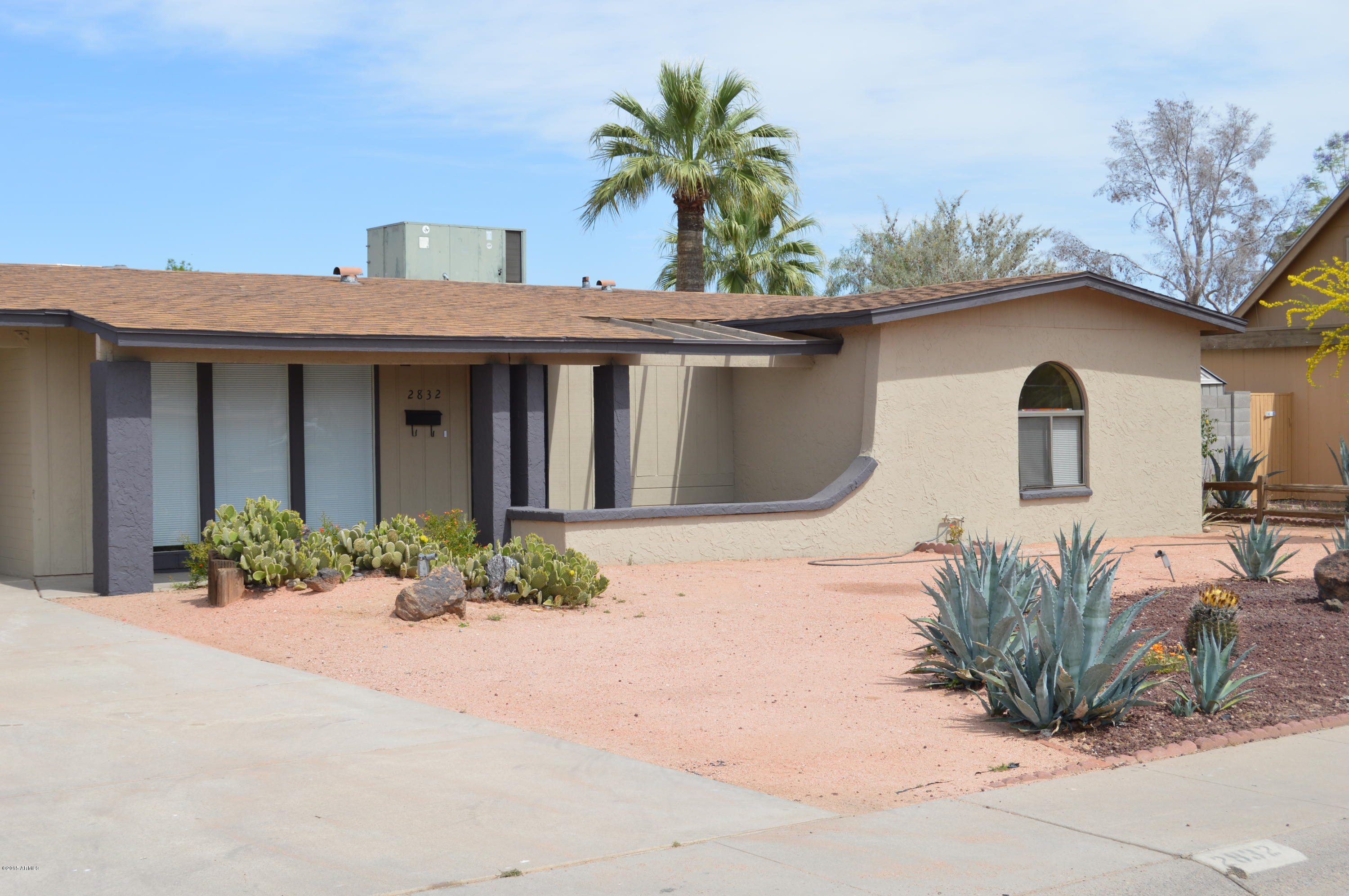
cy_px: 448
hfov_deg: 41.1
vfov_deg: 28.0
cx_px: 674
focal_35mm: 48
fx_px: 1797
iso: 100
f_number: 8
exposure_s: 1/250
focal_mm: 32
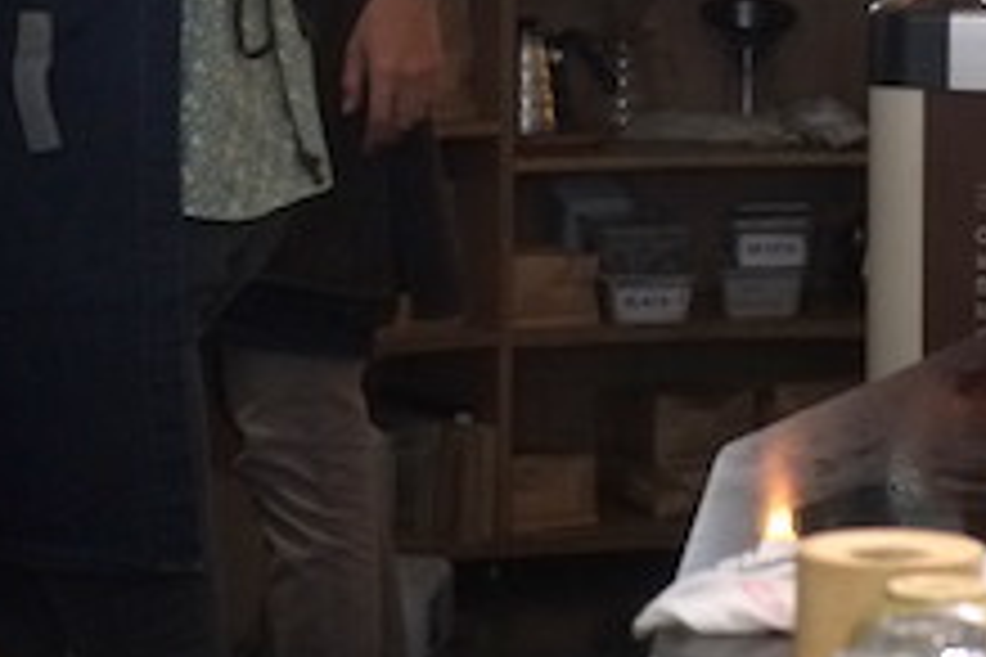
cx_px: 383
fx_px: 5313
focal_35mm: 194
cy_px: -218
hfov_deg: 10.6
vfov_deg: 7.0
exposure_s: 1/60
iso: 1600
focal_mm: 35
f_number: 4.5
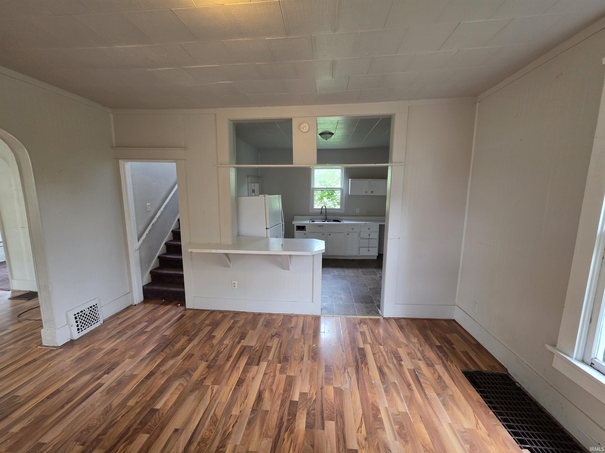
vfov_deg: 89.9
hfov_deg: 106.2
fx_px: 227
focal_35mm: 13
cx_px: 302
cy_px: 226
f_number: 1.9
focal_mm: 2.2
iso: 200
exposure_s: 1/60
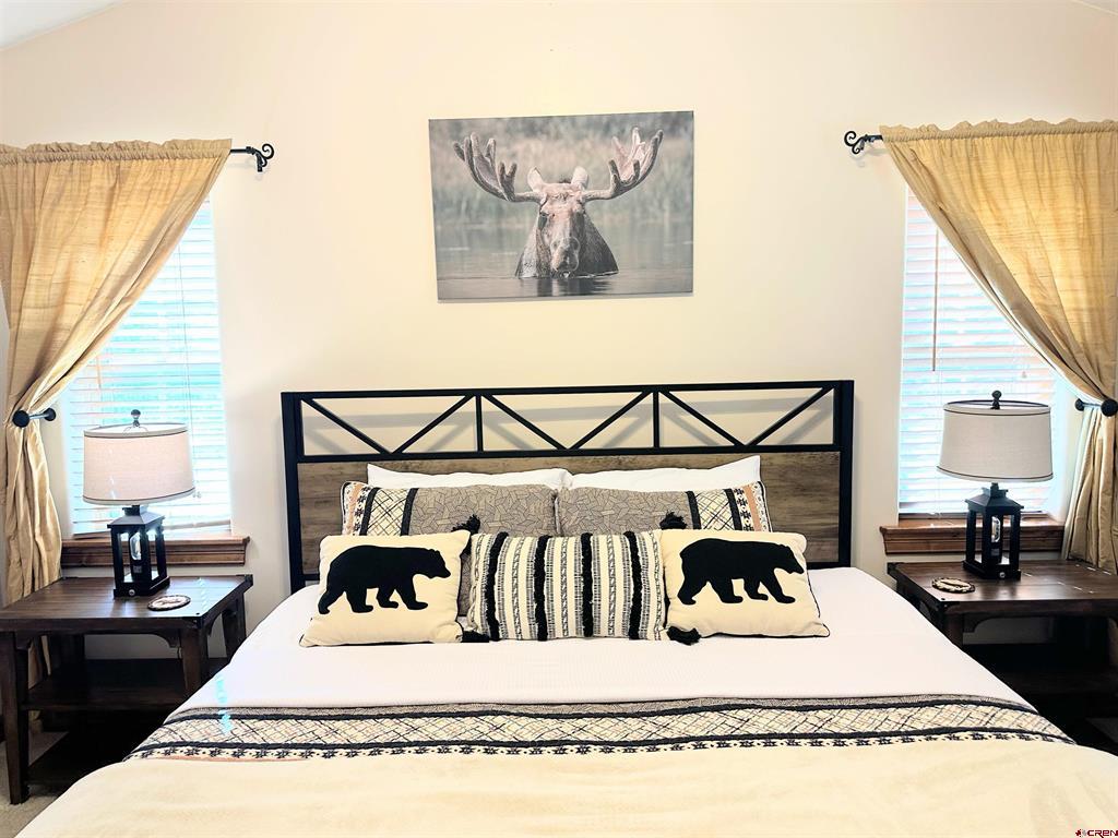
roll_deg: +1.8
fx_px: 775
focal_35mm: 24
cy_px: 419
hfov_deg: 71.6
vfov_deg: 56.8
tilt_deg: -5.0
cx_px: 559
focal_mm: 6.86
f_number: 1.78
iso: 160
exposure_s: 1/60
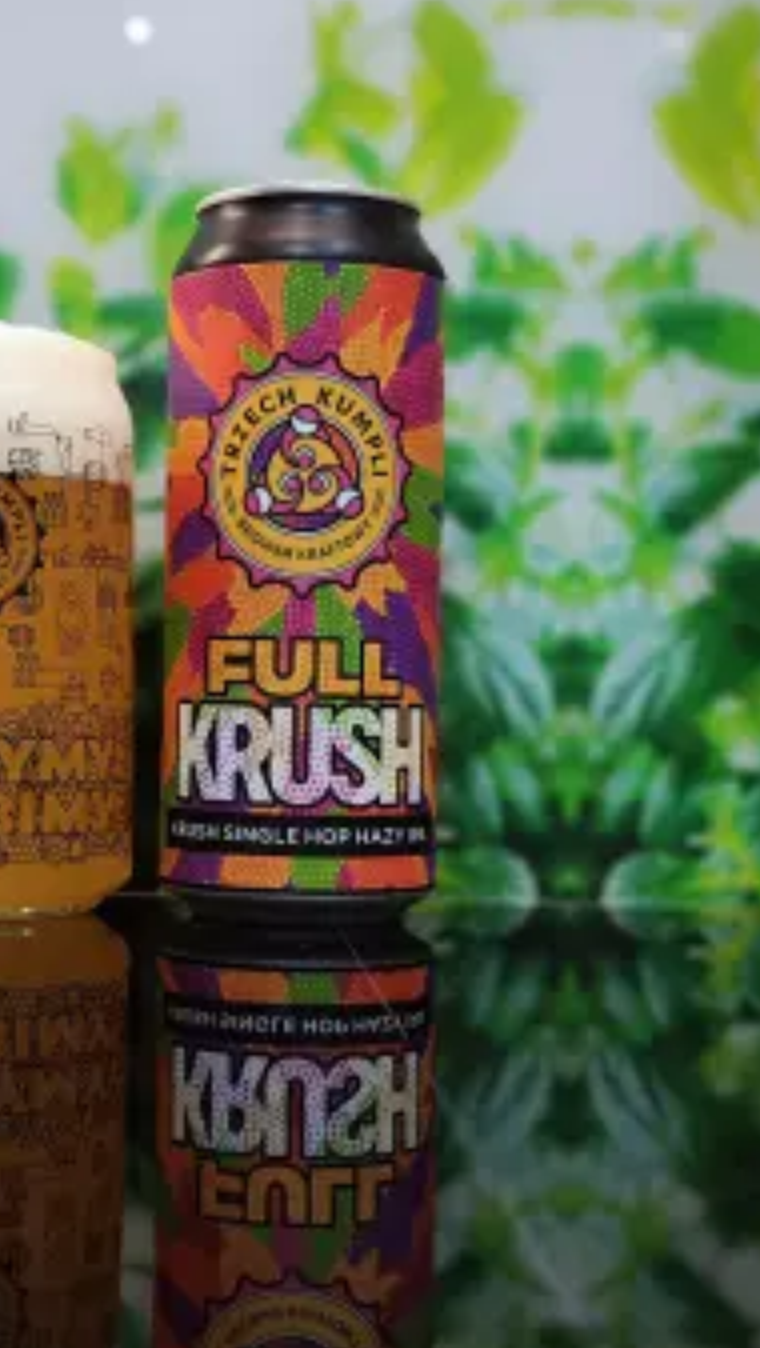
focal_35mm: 62
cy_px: 640
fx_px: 2217
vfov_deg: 33.8
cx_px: 180
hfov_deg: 19.3
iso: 1172
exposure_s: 1/100
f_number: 1.9
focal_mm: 7.1
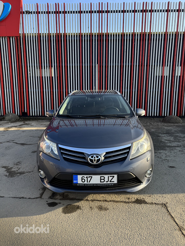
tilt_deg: -8.1
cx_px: 92
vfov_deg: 71.6
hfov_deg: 56.8
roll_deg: -0.2
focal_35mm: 24
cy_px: 123
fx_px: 171
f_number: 1.78
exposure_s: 1/715
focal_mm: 6.76
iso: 80
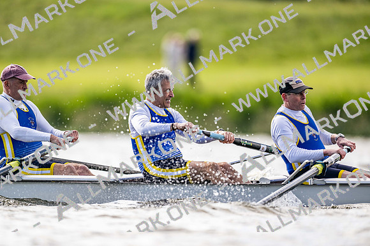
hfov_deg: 3.4
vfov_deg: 2.3
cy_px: 123
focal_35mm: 600
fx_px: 6164
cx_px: 185
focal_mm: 600
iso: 500
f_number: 4
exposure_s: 1/2500
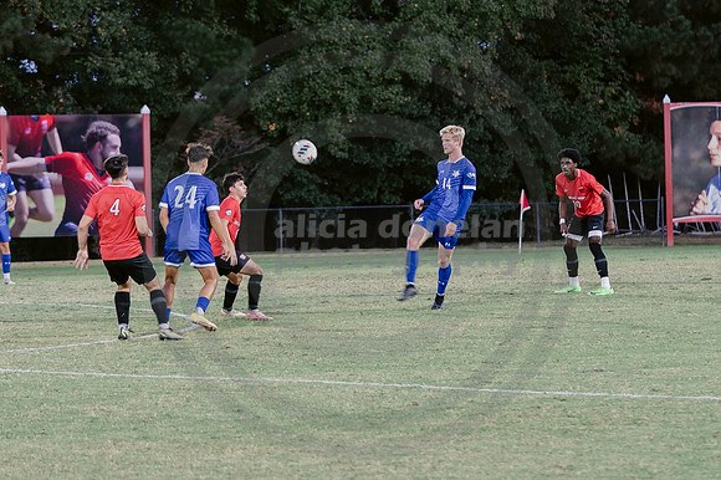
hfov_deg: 10.4
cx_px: 305
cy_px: 159
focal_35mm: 198
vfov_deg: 6.9
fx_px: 3971
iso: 640
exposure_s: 1/100
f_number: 2.8
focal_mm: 90
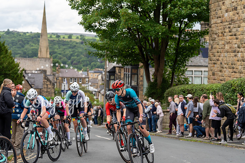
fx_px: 476
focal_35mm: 70
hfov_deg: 28.8
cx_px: 122
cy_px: 82
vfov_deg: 19.5
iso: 500
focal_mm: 70
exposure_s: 1/500
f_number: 3.5
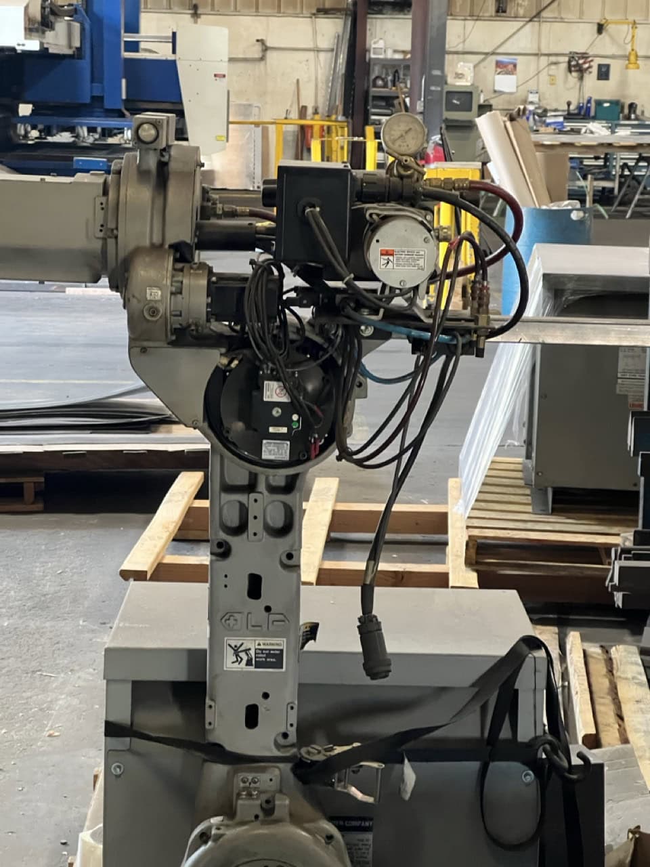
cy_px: 434
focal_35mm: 77
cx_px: 325
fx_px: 1928
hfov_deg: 19.1
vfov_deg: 25.3
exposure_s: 1/60
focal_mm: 9
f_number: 2.8
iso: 800
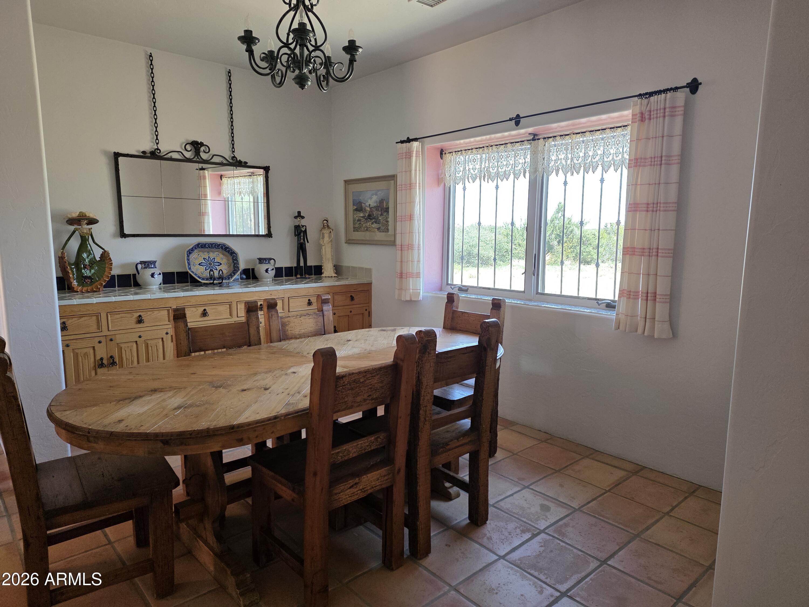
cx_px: 404
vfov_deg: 58.9
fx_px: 538
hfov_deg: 73.9
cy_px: 304
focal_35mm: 23
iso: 200
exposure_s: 1/120
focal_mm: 6.3
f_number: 1.7
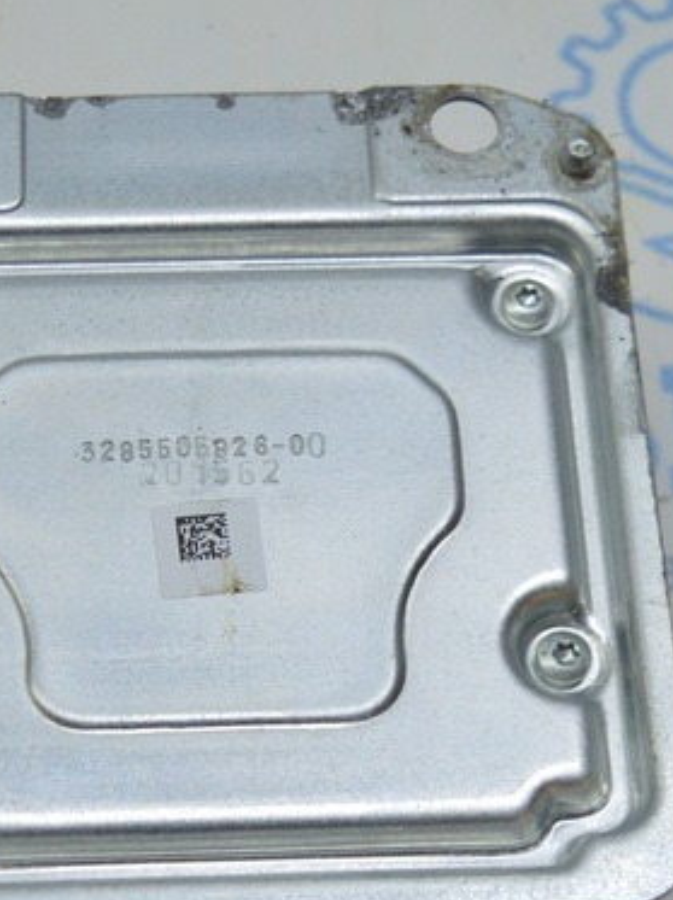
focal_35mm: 103
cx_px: 166
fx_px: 2675
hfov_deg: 14.3
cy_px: 667
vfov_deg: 19.0
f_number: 4
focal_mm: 26
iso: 400
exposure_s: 1/125
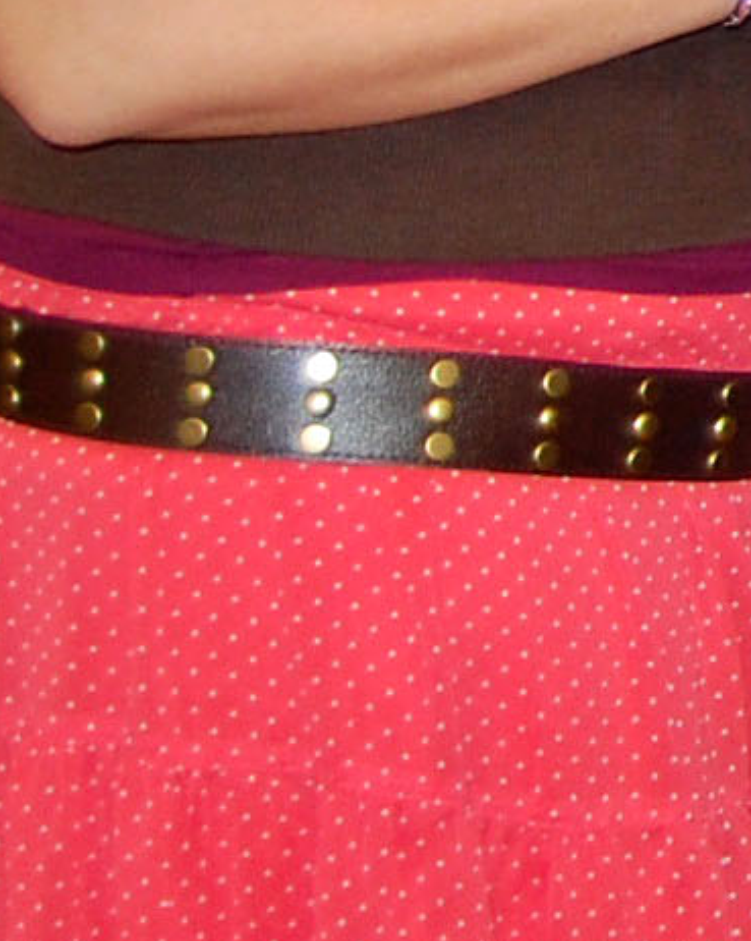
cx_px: 2660
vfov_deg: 8.5
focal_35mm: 220
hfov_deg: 6.2
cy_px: -625
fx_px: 6118
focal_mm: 24
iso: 400
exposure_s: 1/60
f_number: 4
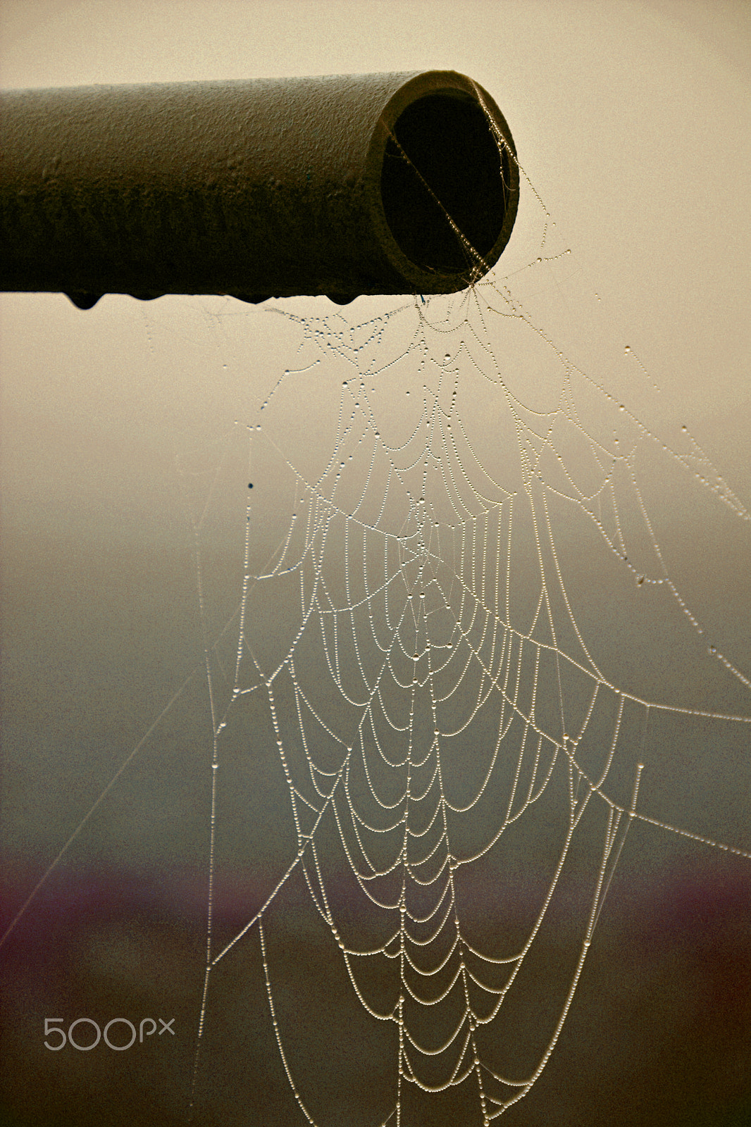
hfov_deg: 8.2
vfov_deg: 12.2
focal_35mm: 168
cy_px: 564
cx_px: 376
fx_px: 5259
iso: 400
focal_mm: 112
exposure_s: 1/200
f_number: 5.6
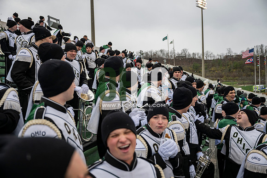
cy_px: 89
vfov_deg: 40.6
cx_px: 134
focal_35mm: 32
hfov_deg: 58.0
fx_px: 241
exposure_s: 1/500
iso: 160
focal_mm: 32.5
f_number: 2.8
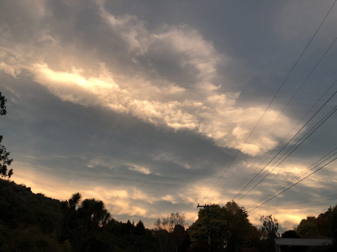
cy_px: 126
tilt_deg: +24.8
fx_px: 273
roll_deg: -1.5
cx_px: 168
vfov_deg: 49.7
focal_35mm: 28
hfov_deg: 63.4
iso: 20
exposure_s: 1/153
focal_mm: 3.99
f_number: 1.8
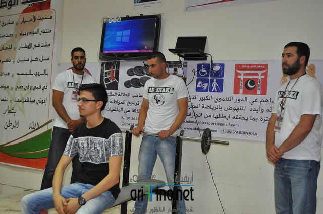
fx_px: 323
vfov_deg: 36.8
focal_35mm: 36
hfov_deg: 53.2
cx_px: 162
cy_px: 107
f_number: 3.8
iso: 800
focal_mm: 24
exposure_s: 1/60
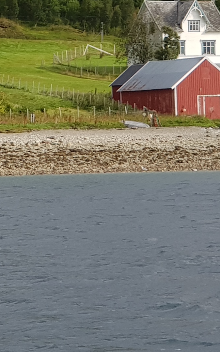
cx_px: 48
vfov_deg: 10.1
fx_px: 1977
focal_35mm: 206
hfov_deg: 6.4
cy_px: -44
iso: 25
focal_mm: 6
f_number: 2.4
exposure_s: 1/348
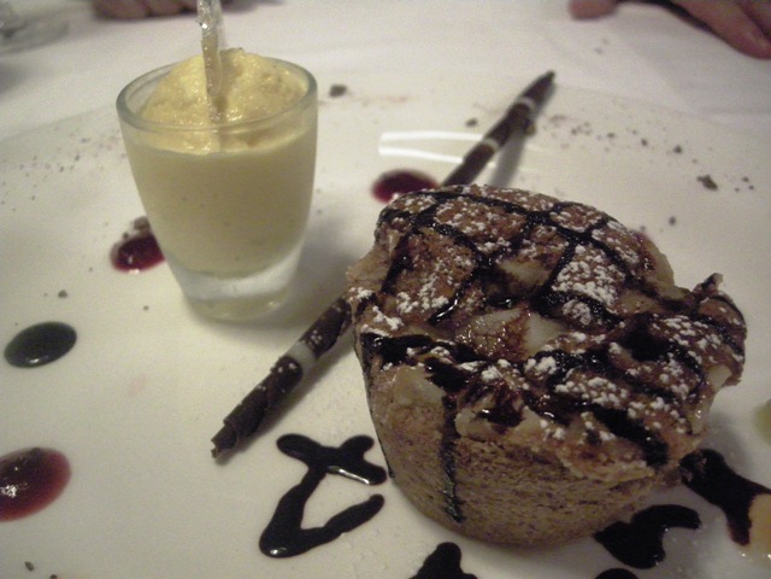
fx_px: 802
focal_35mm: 36
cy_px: 290
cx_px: 386
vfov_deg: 39.7
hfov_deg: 51.4
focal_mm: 7.5
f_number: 2.7
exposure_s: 1/43.3
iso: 1600
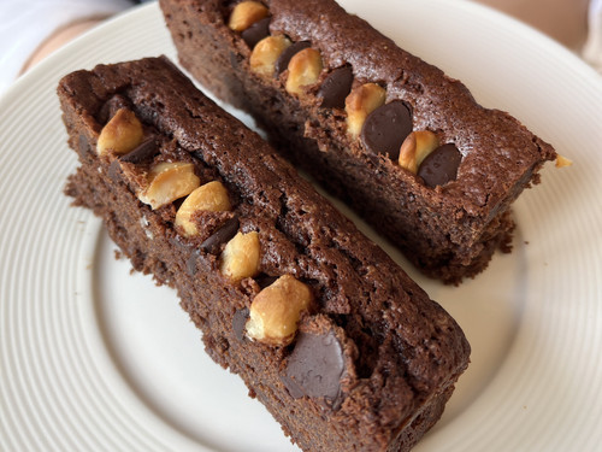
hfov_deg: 67.3
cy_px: 226
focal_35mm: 26
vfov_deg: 53.1
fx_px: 452
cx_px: 301
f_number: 1.6
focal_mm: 5.1
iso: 32
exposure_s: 1/124
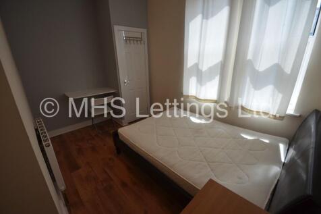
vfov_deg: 77.3
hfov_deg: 100.4
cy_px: 107
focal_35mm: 15
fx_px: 134
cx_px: 160
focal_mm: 10
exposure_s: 1/1000
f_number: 4.5
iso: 1000
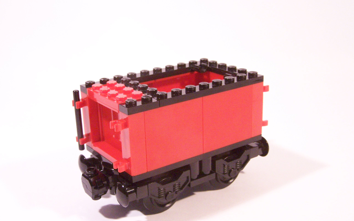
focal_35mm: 51
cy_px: 121
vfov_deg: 25.3
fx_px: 492
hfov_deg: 39.6
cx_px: 177
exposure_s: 1/30
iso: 400
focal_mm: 8
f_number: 3.2
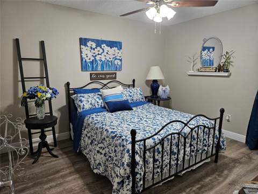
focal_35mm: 23
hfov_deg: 73.9
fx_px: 171
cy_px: 97
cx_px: 129
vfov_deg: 58.9
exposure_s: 1/120
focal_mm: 5.4
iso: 320
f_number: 1.8
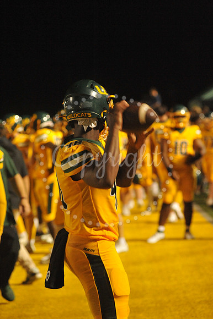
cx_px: 106
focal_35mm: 135
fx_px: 1199
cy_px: 160
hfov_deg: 10.1
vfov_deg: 15.2
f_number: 4
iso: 6400
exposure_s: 1/250
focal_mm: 135
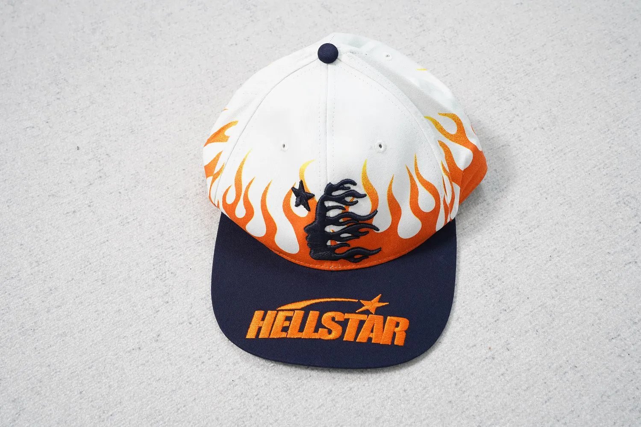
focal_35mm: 35
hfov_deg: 54.4
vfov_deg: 37.9
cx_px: 320
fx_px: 623
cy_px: 214
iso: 1600
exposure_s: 1/100
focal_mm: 35
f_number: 10
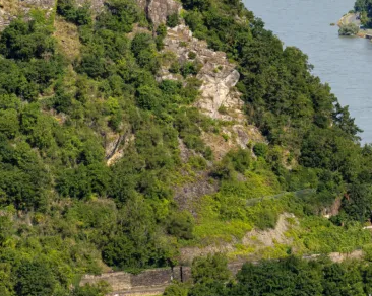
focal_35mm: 263
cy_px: 5
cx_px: 474
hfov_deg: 7.3
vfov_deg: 5.9
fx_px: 2892
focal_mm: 100
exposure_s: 1/400
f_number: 8
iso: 100
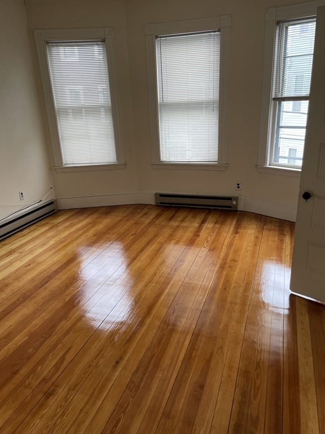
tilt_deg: -19.8
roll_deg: +3.4
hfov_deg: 53.1
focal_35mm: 26
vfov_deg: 67.3
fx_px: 325
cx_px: 162
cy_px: 217
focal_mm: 4.2
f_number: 1.6
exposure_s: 1/120
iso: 80
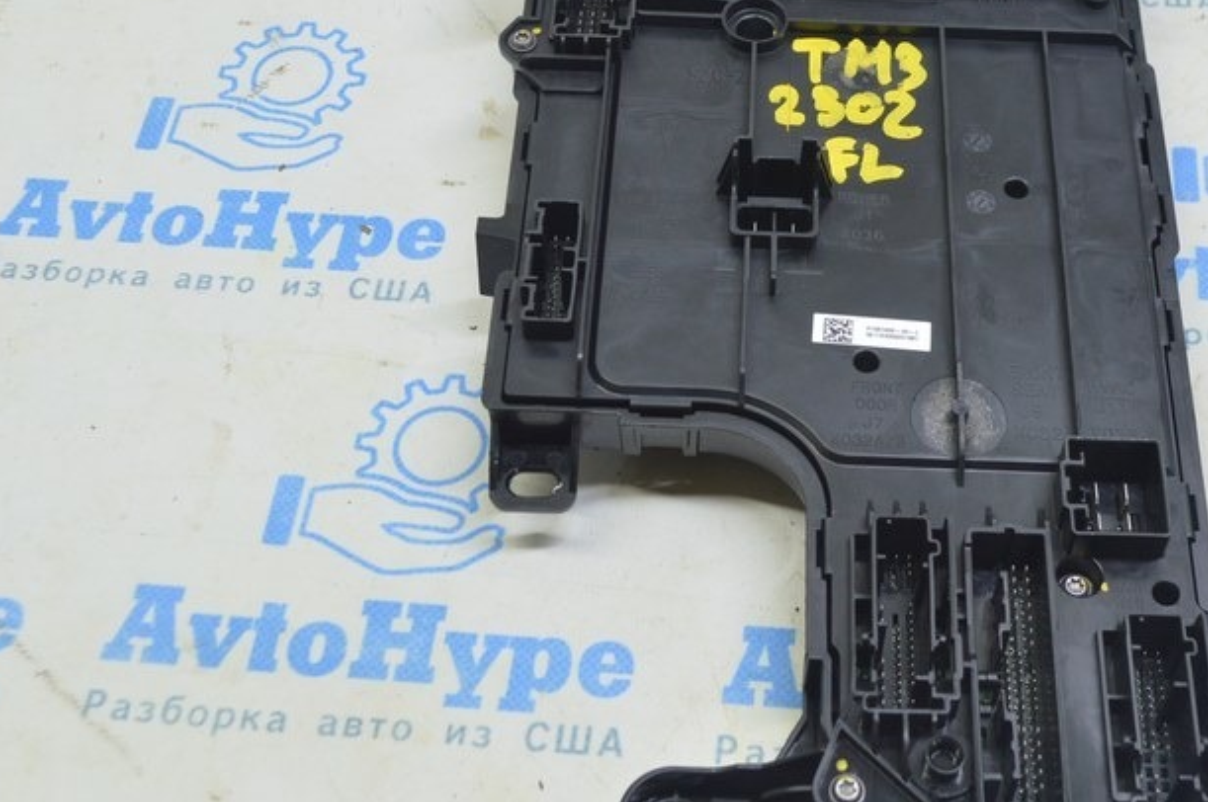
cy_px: 276
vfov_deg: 23.3
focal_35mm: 58
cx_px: 741
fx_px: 1939
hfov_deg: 34.5
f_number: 5.6
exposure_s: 1/20
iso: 400
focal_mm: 23
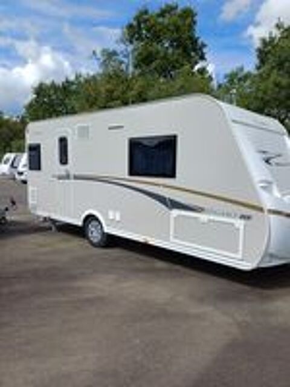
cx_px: 145
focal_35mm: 25
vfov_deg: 69.4
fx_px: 279
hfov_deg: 54.9
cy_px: 194
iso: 50
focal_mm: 4.65
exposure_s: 1/1565
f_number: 1.8
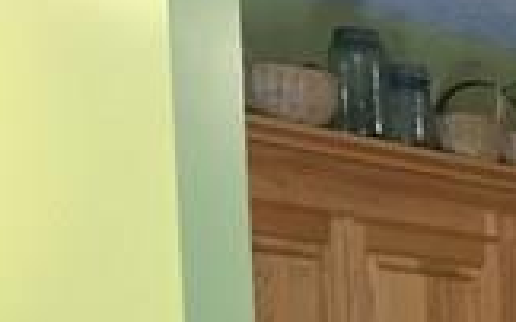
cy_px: 940
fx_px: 2726
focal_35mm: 194
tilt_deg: -8.0
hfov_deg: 9.4
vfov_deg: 6.2
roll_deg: -1.4
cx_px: 1322
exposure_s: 1/30
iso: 160
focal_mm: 4.15
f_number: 2.2
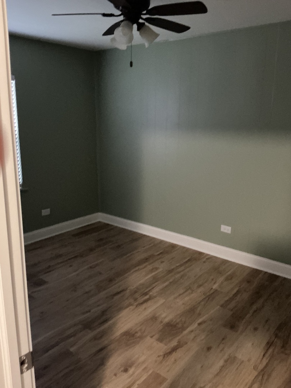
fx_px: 325
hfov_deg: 48.2
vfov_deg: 61.7
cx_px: 146
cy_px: 194
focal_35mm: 29
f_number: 1.8
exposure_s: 1/24
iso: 500
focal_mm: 3
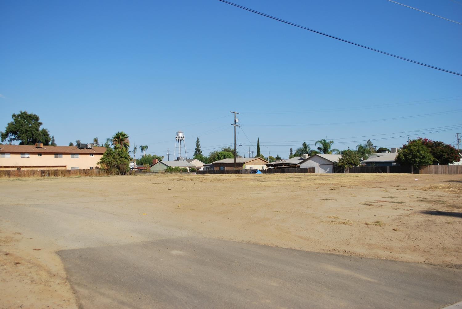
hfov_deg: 57.2
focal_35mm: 33
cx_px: 231
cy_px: 154
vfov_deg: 40.1
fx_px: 424
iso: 100
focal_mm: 22
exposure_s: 1/1000
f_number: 4
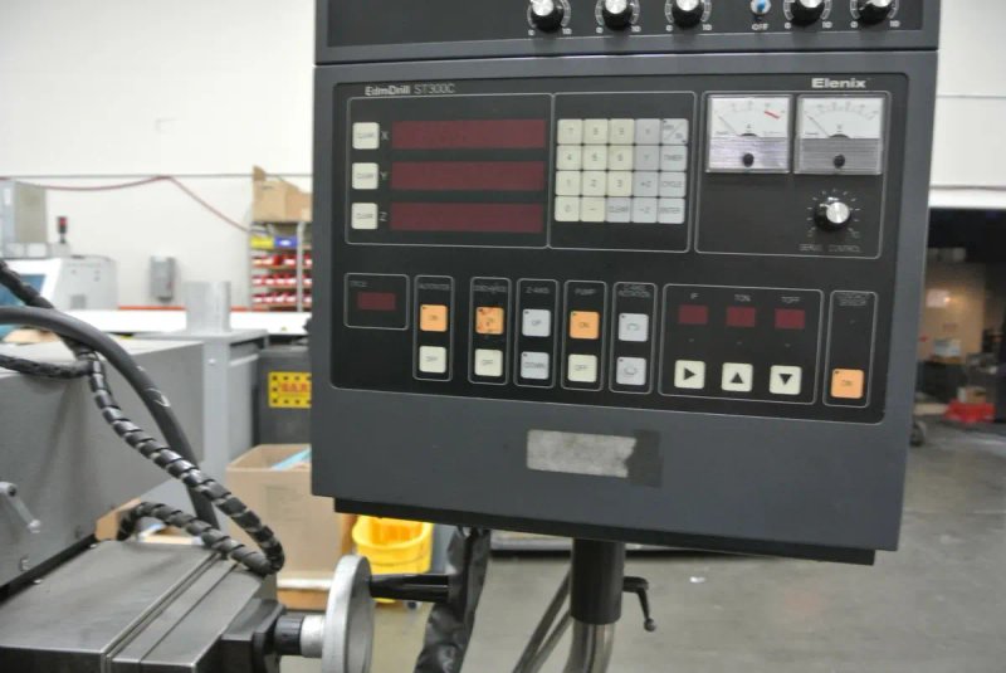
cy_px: 336
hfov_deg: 67.3
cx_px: 503
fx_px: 755
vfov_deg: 48.0
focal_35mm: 27
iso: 800
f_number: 3.5
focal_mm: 10
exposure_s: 1/25
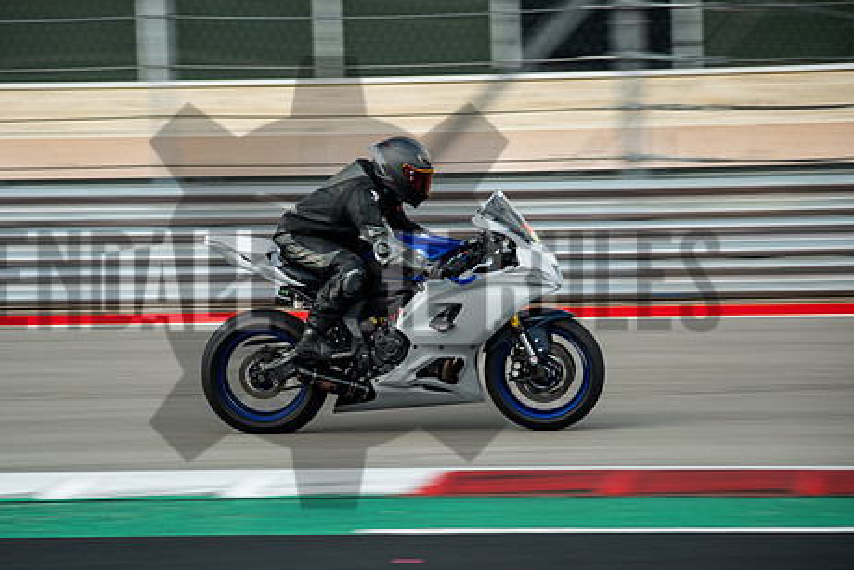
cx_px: 329
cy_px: 283
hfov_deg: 10.9
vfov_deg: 7.3
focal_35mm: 189
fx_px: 4485
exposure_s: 1/200
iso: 160
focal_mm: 100
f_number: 4.5
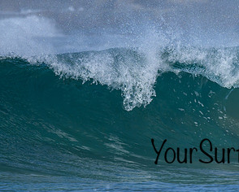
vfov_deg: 0.8
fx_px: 14407
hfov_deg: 1.0
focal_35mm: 2034
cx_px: 253
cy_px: 110
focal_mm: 800
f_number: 6.3
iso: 250
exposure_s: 1/2000
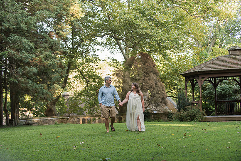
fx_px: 469
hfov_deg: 28.8
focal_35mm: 70
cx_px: 120
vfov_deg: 19.5
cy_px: 80
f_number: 2.8
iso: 800
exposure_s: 1/640
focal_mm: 70
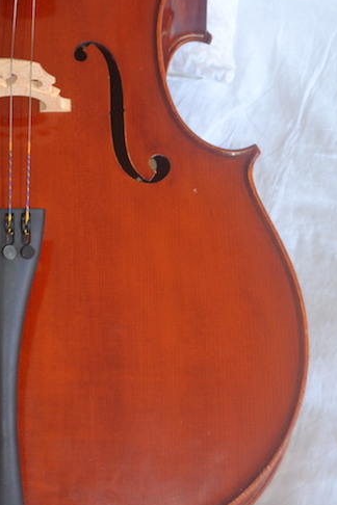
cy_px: 34
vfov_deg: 24.5
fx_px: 1123
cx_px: 40
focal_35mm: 80
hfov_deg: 16.8
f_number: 4
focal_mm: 24
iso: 720
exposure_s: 1/60
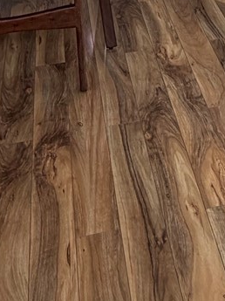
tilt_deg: -9.1
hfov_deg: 22.4
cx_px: 158
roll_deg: +0.5
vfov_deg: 22.2
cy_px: -196
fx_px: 564
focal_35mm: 65
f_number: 2.2
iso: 80
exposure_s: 1/120
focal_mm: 2.22
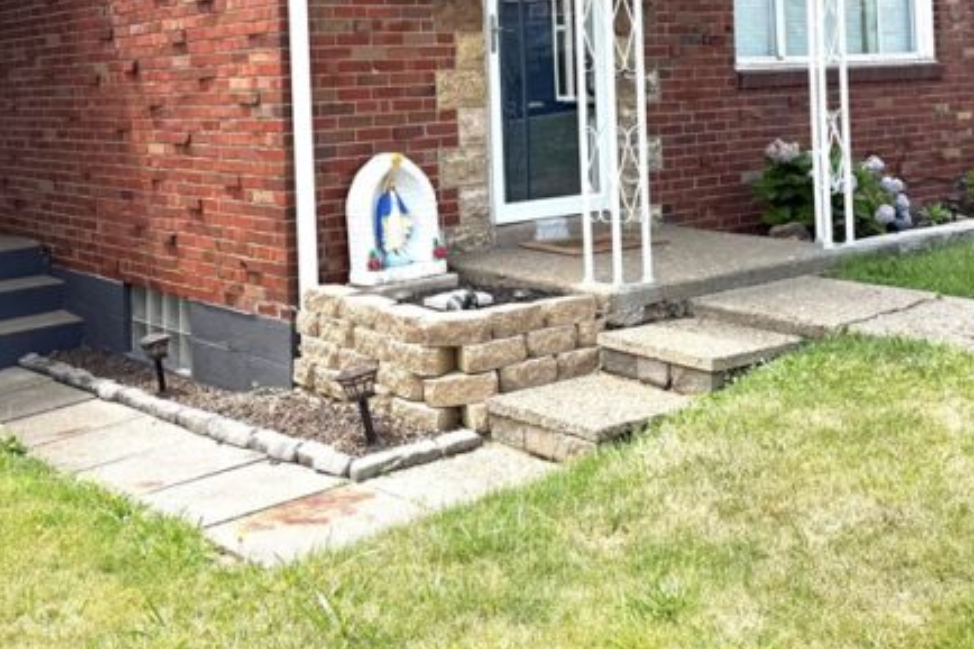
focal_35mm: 46
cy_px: 54
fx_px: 1244
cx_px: 429
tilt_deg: +1.8
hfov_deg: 42.7
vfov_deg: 28.0
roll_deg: +2.5
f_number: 1.78
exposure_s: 1/4167
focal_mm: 6.76
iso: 100
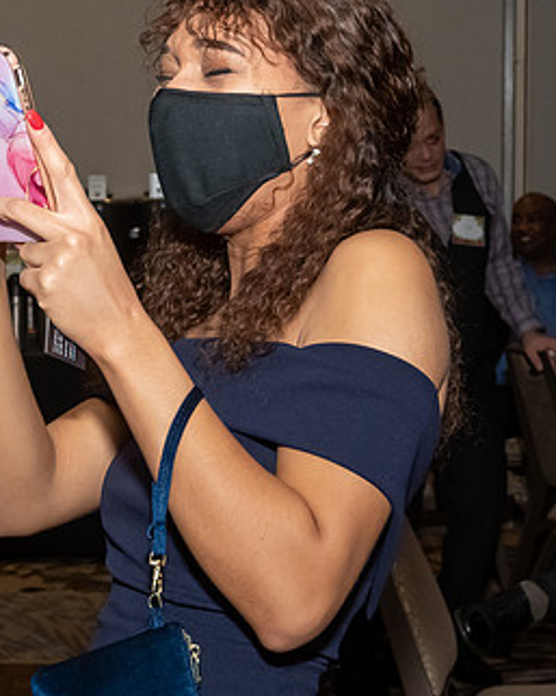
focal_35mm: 107
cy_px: 353
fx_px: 2204
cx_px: 254
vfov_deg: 18.0
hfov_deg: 14.4
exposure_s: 1/250
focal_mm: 26
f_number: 7.1
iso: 500
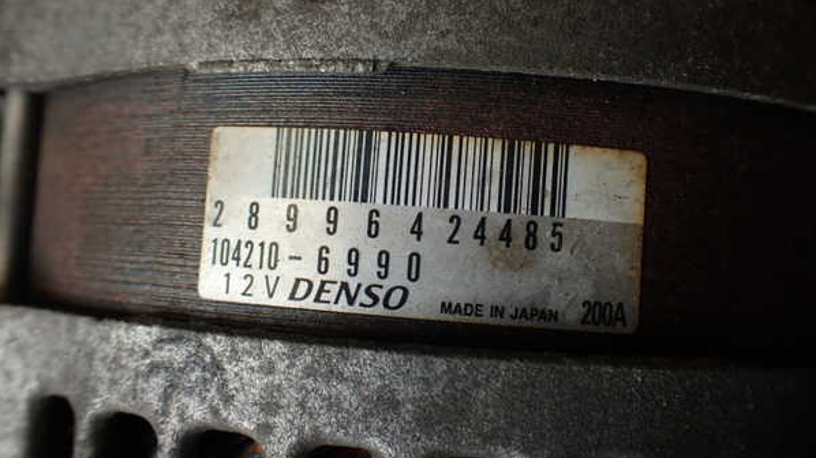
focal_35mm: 35
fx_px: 757
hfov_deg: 56.6
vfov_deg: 33.7
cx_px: 408
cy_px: 217
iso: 125
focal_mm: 5.79
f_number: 2.4
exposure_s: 1/60
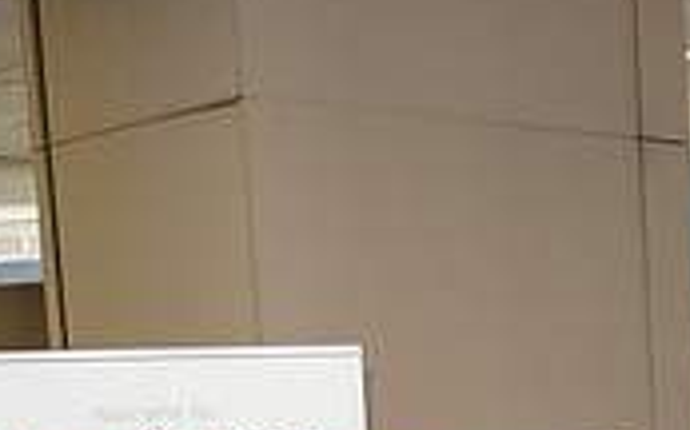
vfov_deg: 15.2
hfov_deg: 22.2
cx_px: 941
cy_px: 551
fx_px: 1541
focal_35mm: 82
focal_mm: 24
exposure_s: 1/125
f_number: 3.2
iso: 200
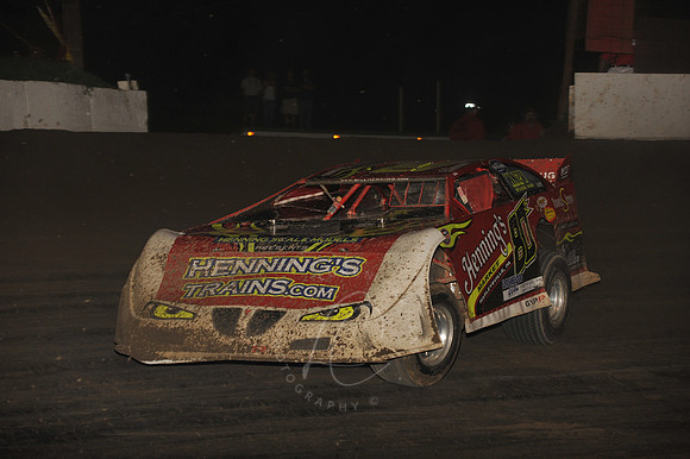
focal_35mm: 145
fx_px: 2777
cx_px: 345
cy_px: 230
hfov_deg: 14.2
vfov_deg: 9.5
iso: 1000
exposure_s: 1/320
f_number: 6.3
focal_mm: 145
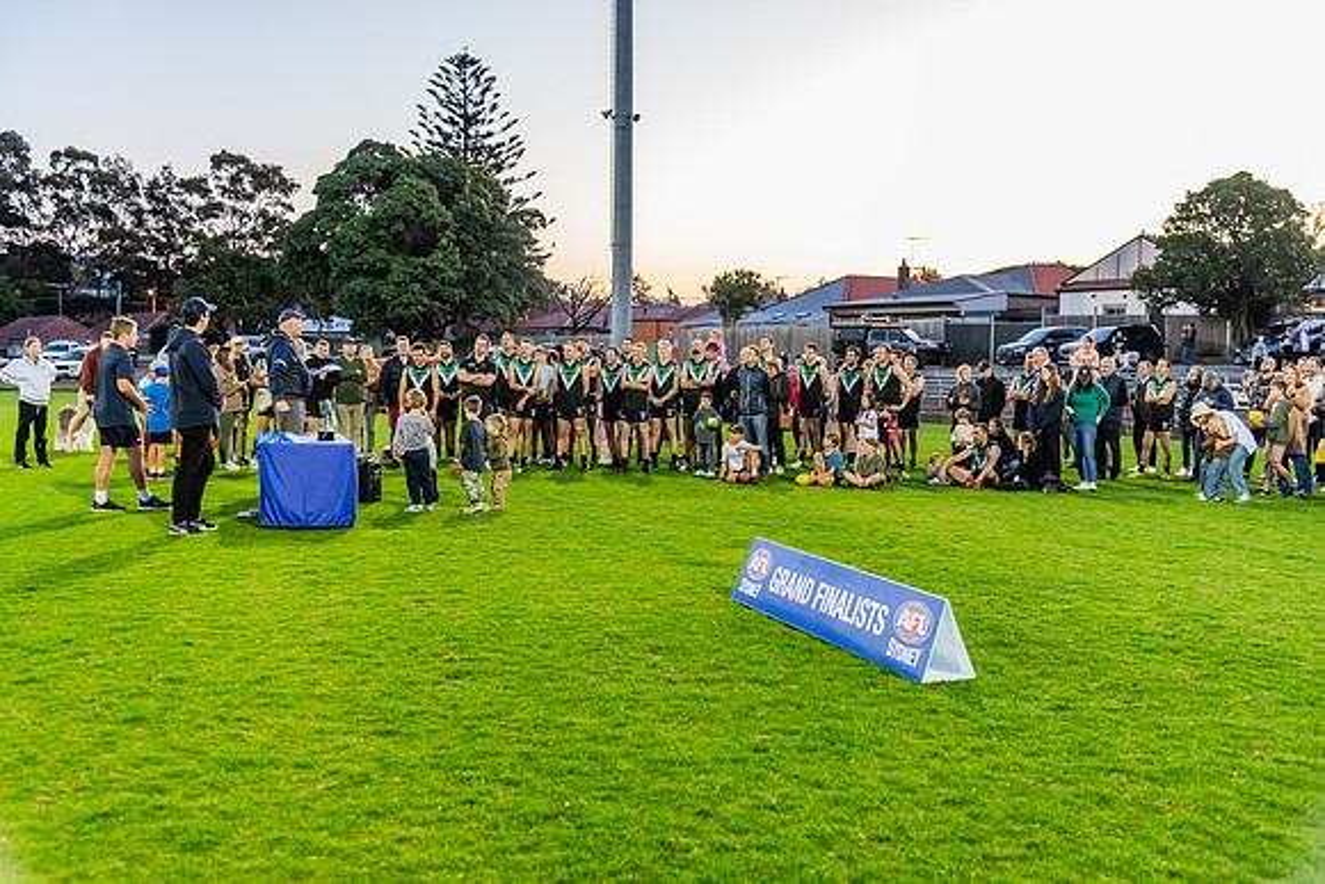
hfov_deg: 50.7
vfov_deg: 35.1
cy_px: 442
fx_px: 1399
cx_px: 662
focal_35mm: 38
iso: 1250
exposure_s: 1/100
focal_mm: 38
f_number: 4
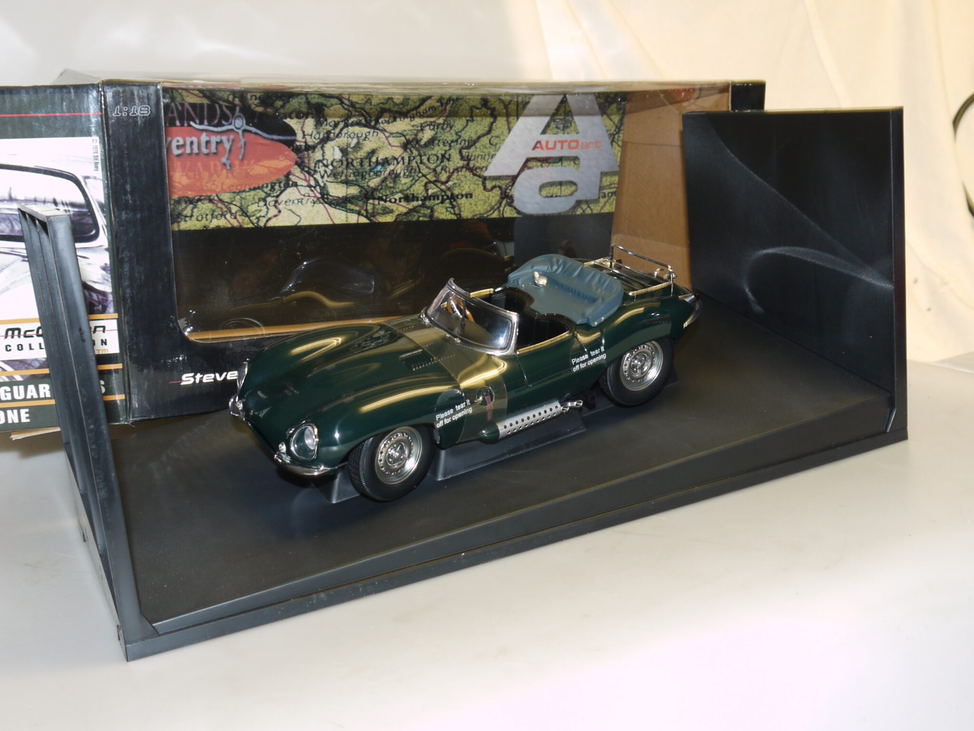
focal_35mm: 39
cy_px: 366
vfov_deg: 36.8
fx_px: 1097
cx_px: 487
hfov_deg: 47.9
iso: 100
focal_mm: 14
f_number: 5.6
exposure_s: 1/15
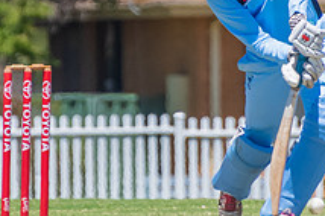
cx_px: 141
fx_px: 21264
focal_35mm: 2359
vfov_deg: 0.6
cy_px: -14
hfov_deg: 0.9
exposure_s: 1/2000
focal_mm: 400
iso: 400
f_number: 6.3
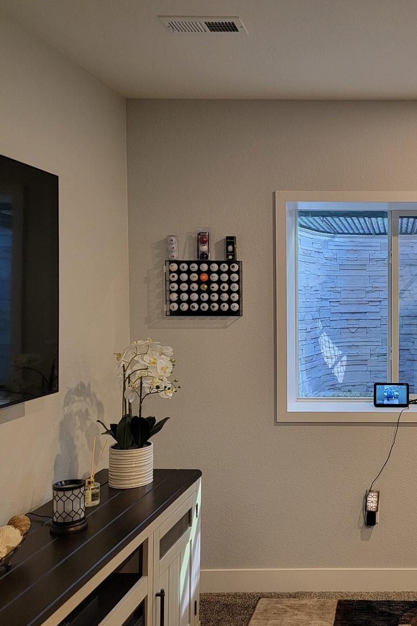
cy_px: 316
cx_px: 387
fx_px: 591
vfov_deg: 55.8
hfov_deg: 36.1
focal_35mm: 34
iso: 200
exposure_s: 1/60
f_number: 1.8
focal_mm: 6.7
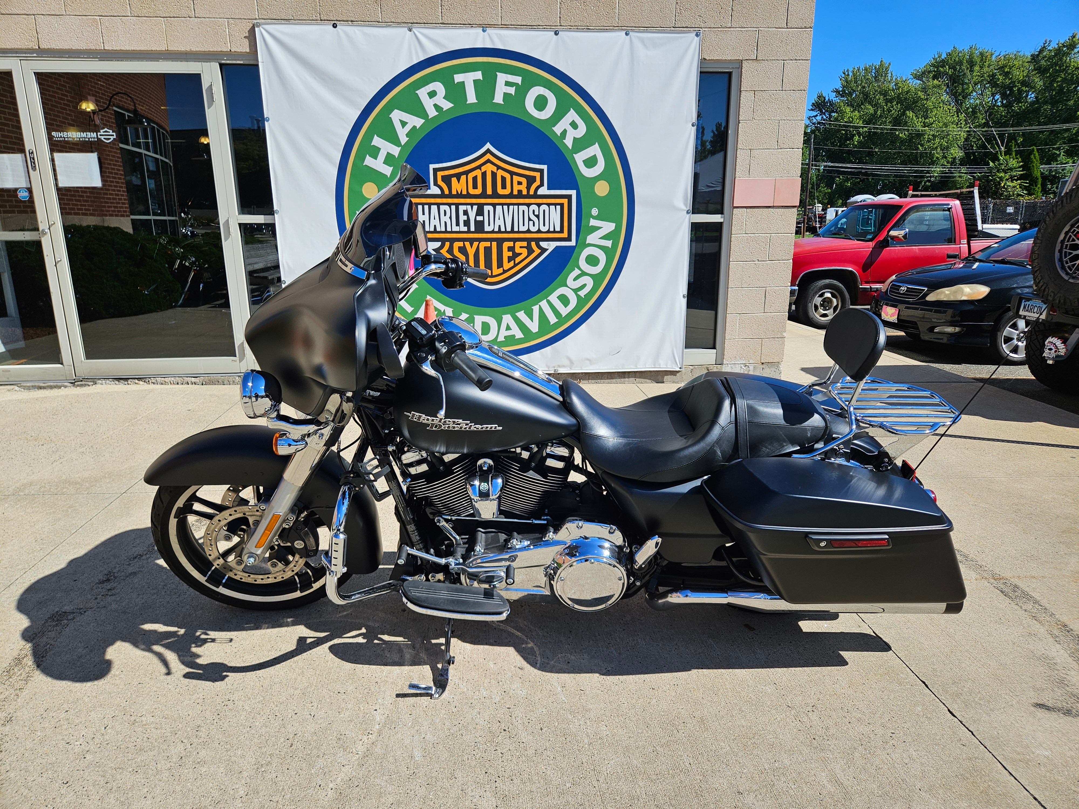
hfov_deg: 73.9
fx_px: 717
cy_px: 404
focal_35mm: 23
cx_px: 540
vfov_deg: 58.9
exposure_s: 1/1546
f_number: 1.8
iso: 25
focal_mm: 5.4
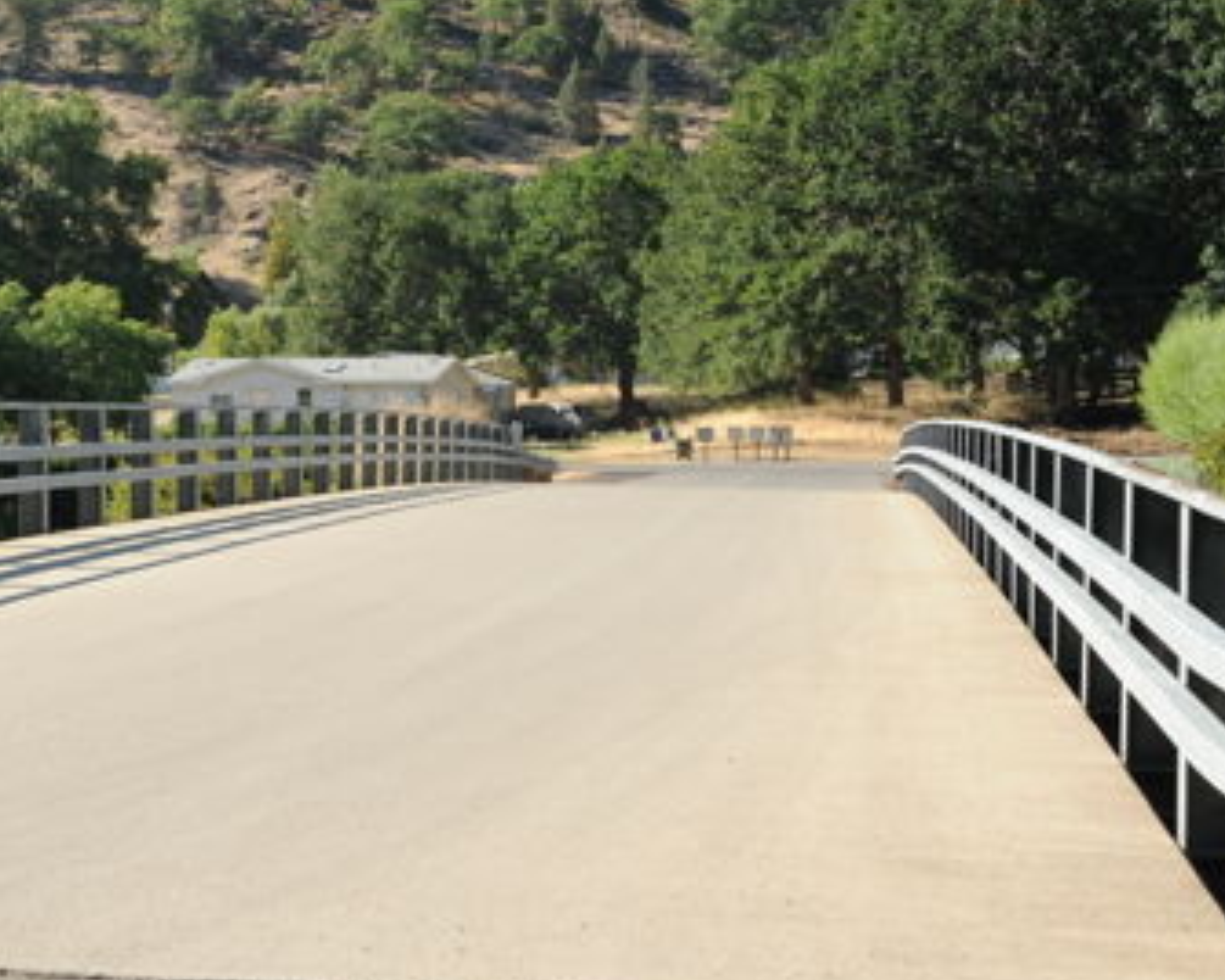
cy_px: 340
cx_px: -4
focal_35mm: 103
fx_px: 3734
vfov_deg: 14.9
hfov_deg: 18.2
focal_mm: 46
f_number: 8
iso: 200
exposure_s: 1/250
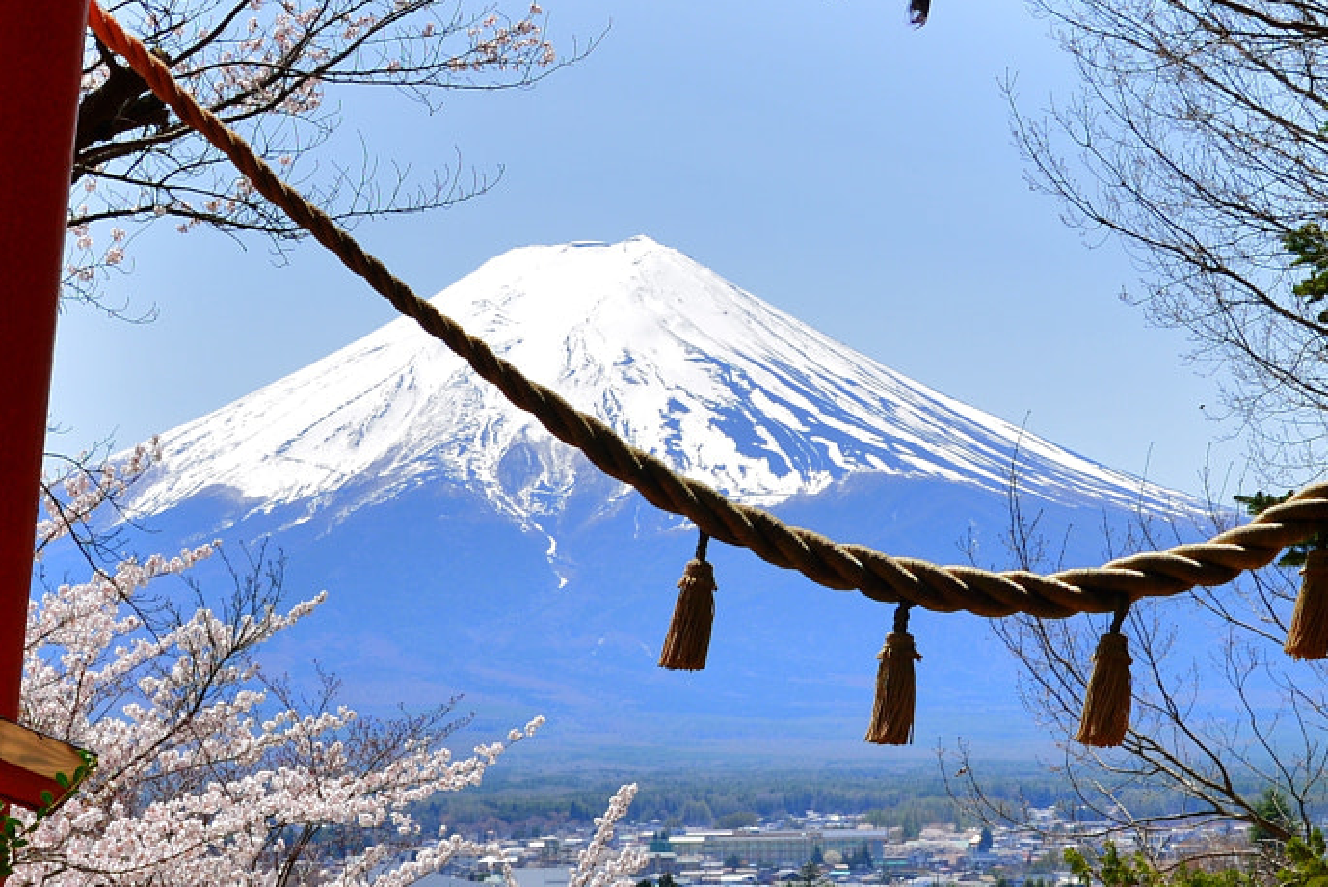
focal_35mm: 104
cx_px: 896
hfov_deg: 19.6
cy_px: -140
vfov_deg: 12.9
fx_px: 3838
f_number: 10
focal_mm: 35
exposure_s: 1/320
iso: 100
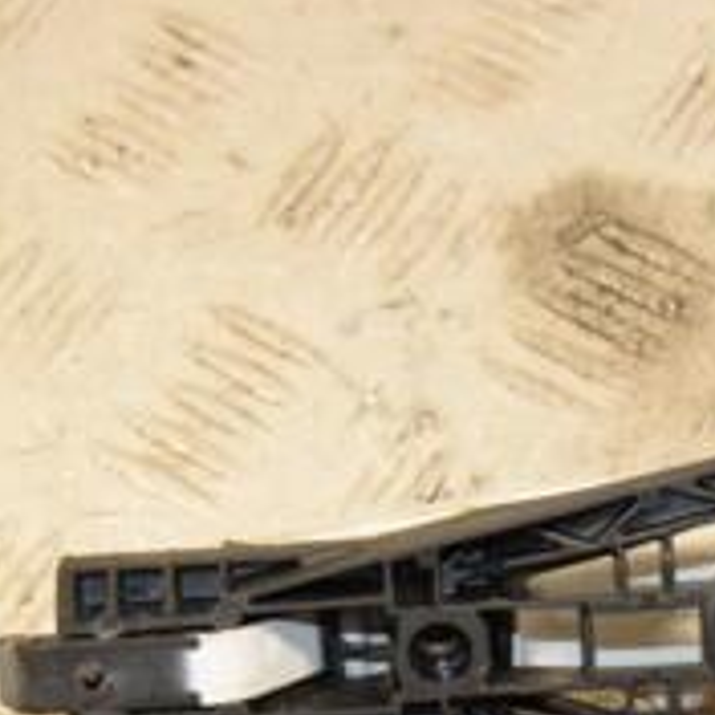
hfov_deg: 9.9
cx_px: 882
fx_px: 4066
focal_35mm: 174
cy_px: 634
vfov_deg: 10.0
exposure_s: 1/200
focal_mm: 40
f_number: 7.1
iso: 800
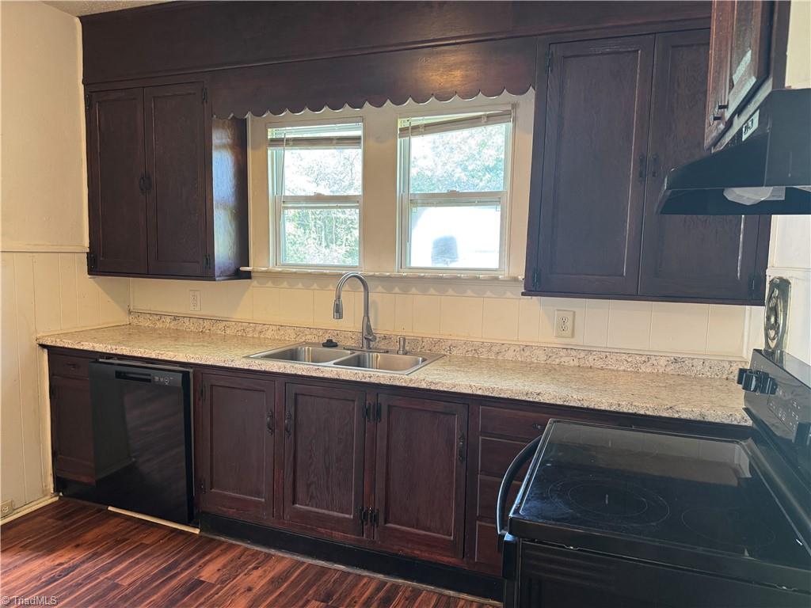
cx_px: 406
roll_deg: -1.2
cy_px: 304
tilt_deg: -3.7
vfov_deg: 56.8
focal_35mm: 24
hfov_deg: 71.6
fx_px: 562
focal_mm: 6.76
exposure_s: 1/60
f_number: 1.78
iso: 320
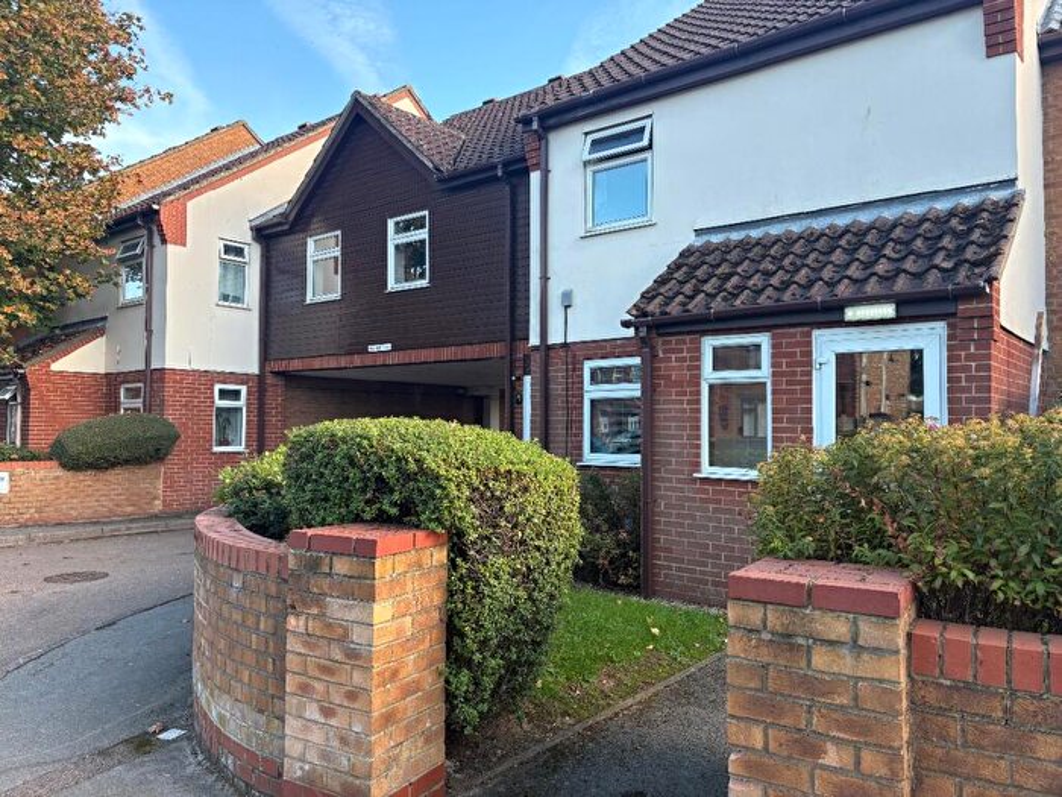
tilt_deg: +2.4
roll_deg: -0.3
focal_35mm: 26
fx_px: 798
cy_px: 398
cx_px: 531
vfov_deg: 53.1
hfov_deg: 67.3
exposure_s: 1/496
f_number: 1.6
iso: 64
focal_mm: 5.96
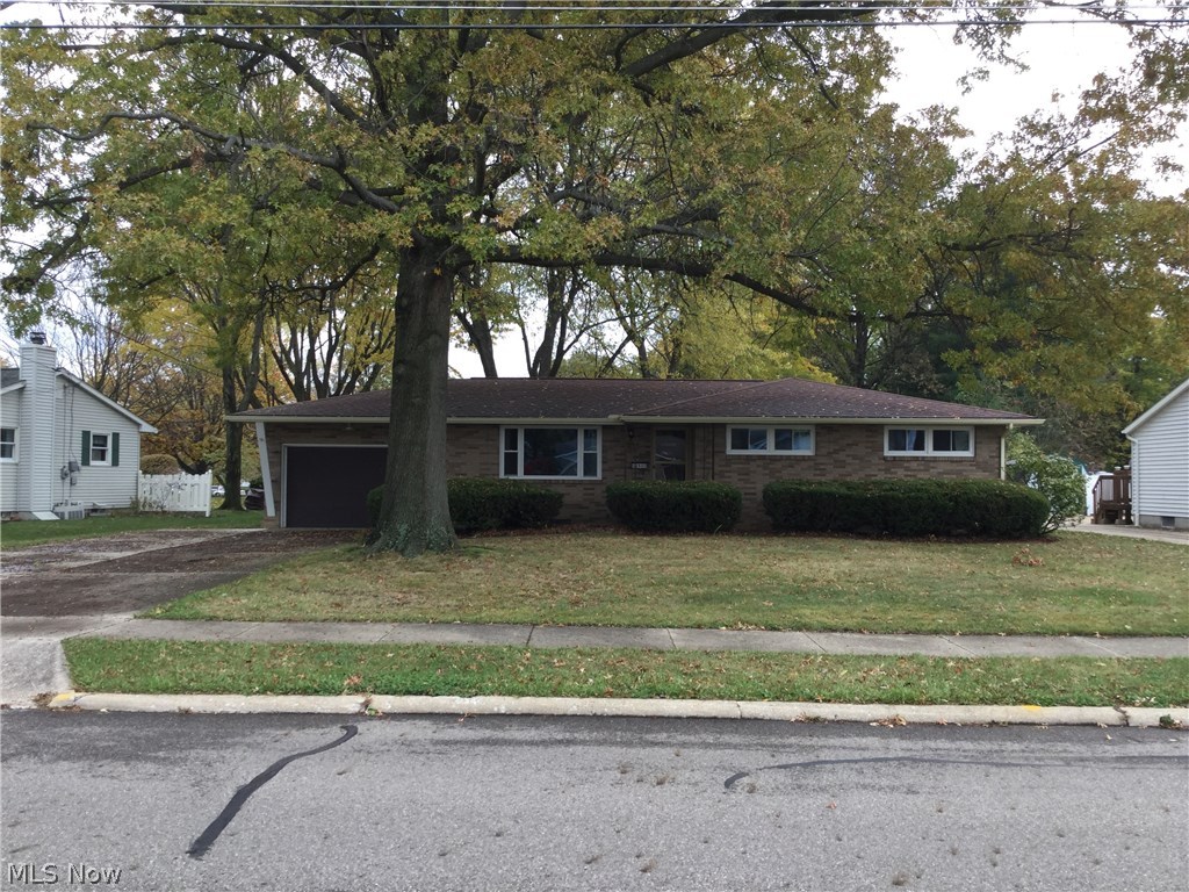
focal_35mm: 31
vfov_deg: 45.4
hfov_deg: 58.4
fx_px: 1065
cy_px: 446
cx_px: 594
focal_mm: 3.3
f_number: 2.4
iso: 25
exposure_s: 1/190
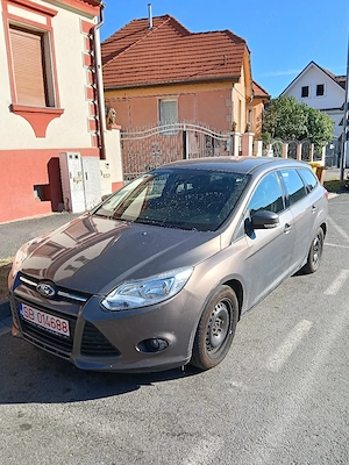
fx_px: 363
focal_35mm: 27
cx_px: 174
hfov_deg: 51.4
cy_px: 232
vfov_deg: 65.3
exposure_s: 1/400
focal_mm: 3.98
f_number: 1.8
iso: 50
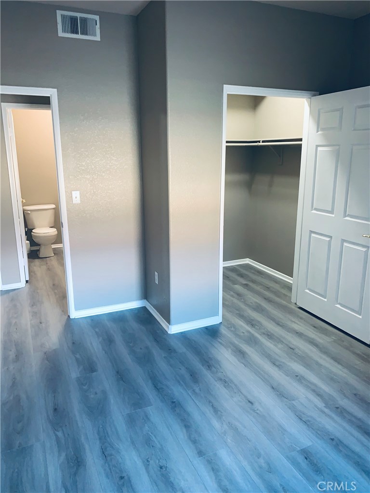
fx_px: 371
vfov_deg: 67.3
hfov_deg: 53.1
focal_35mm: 26
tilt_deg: -13.4
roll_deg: -0.2
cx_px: 185
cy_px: 246
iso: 100
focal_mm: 4.25
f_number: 1.8
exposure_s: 1/15
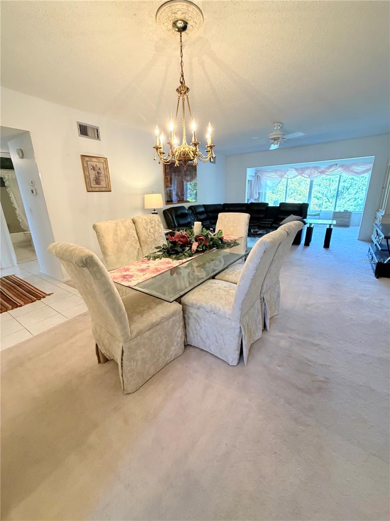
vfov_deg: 102.1
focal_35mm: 14
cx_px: 195
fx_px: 210
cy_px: 260
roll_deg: +2.2
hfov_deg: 85.7
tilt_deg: -17.7
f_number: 2.2
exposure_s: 1/60
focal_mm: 2.22
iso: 400
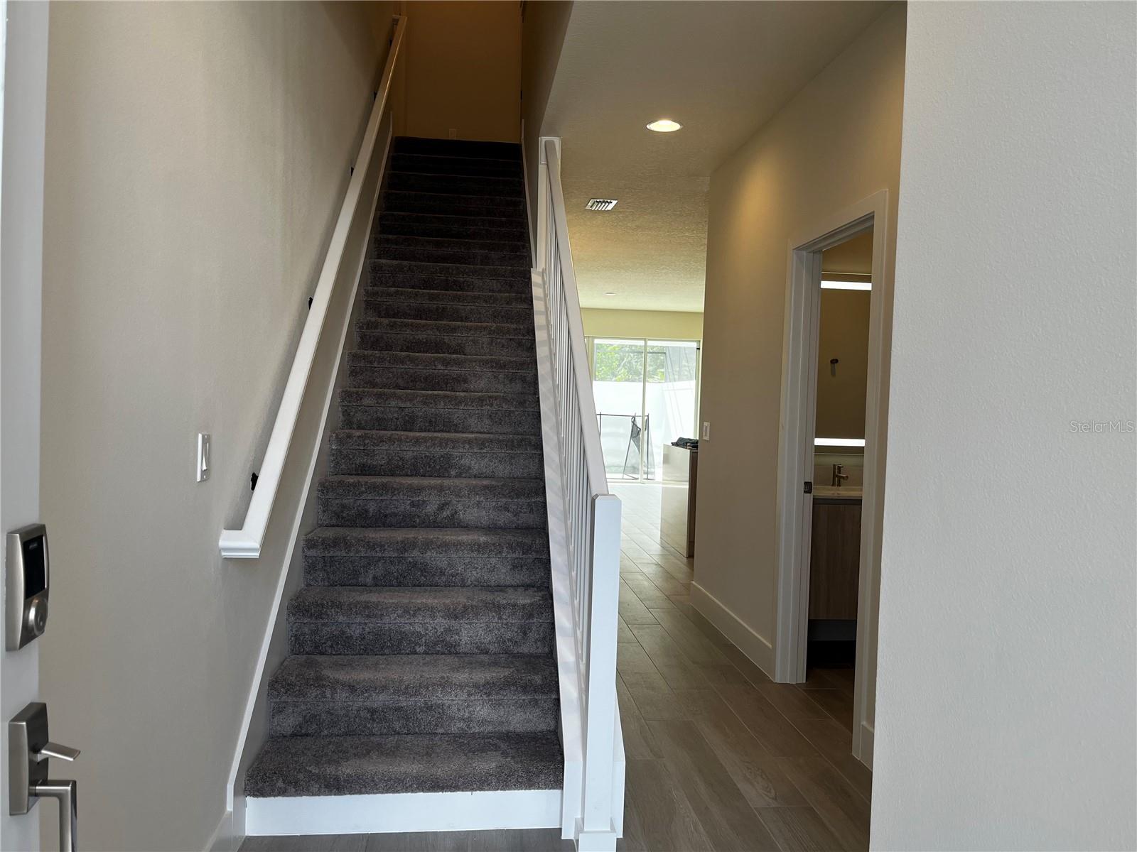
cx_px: 568
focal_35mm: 26
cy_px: 426
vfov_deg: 53.1
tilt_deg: -1.4
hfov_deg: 67.3
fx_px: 854
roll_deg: -1.2
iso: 50
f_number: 1.6
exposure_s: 1/143
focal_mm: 5.1
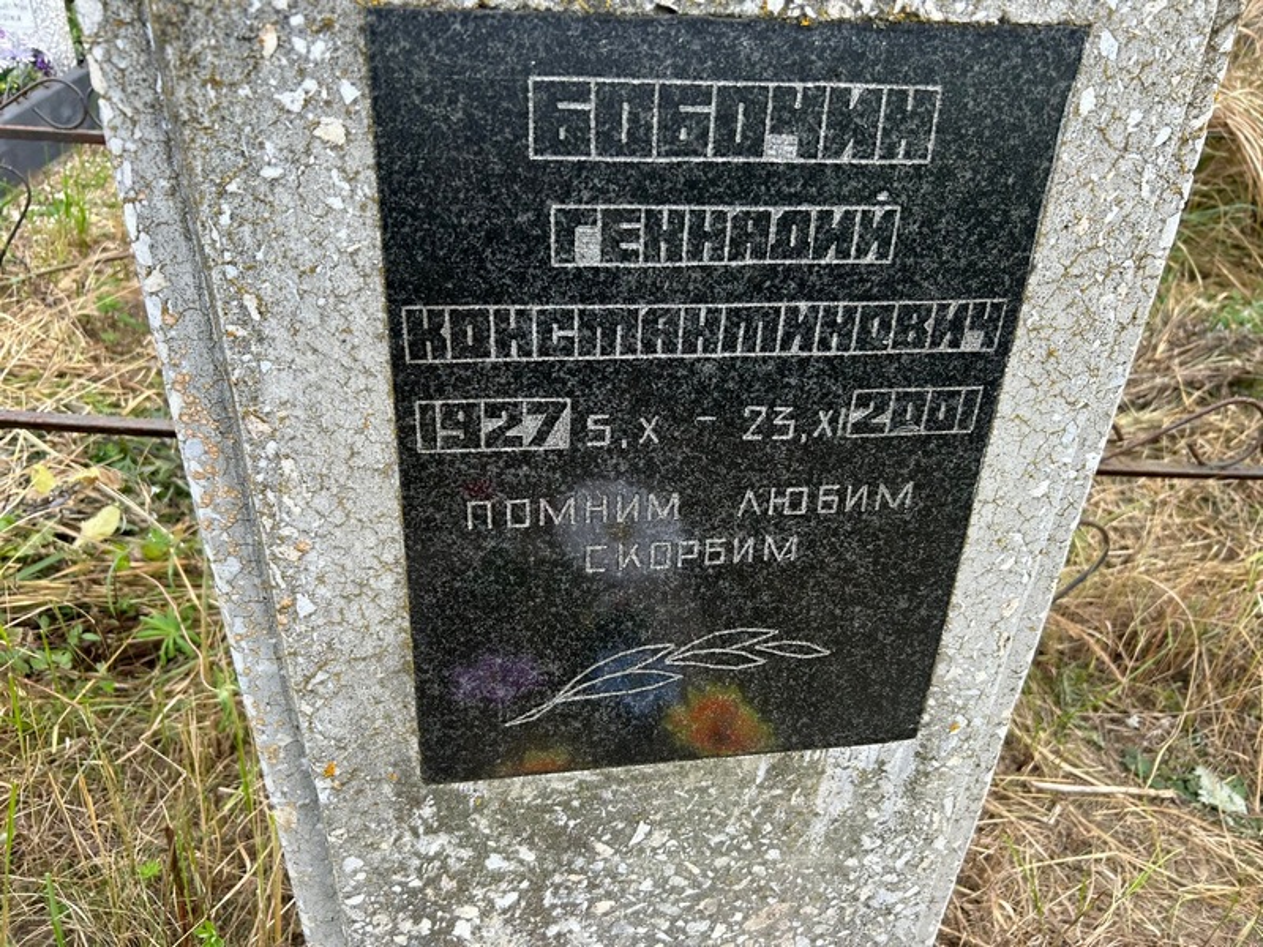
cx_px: 632
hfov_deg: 67.3
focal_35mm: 26
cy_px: 474
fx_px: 949
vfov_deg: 53.1
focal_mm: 5.7
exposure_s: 1/511
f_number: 1.5
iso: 50
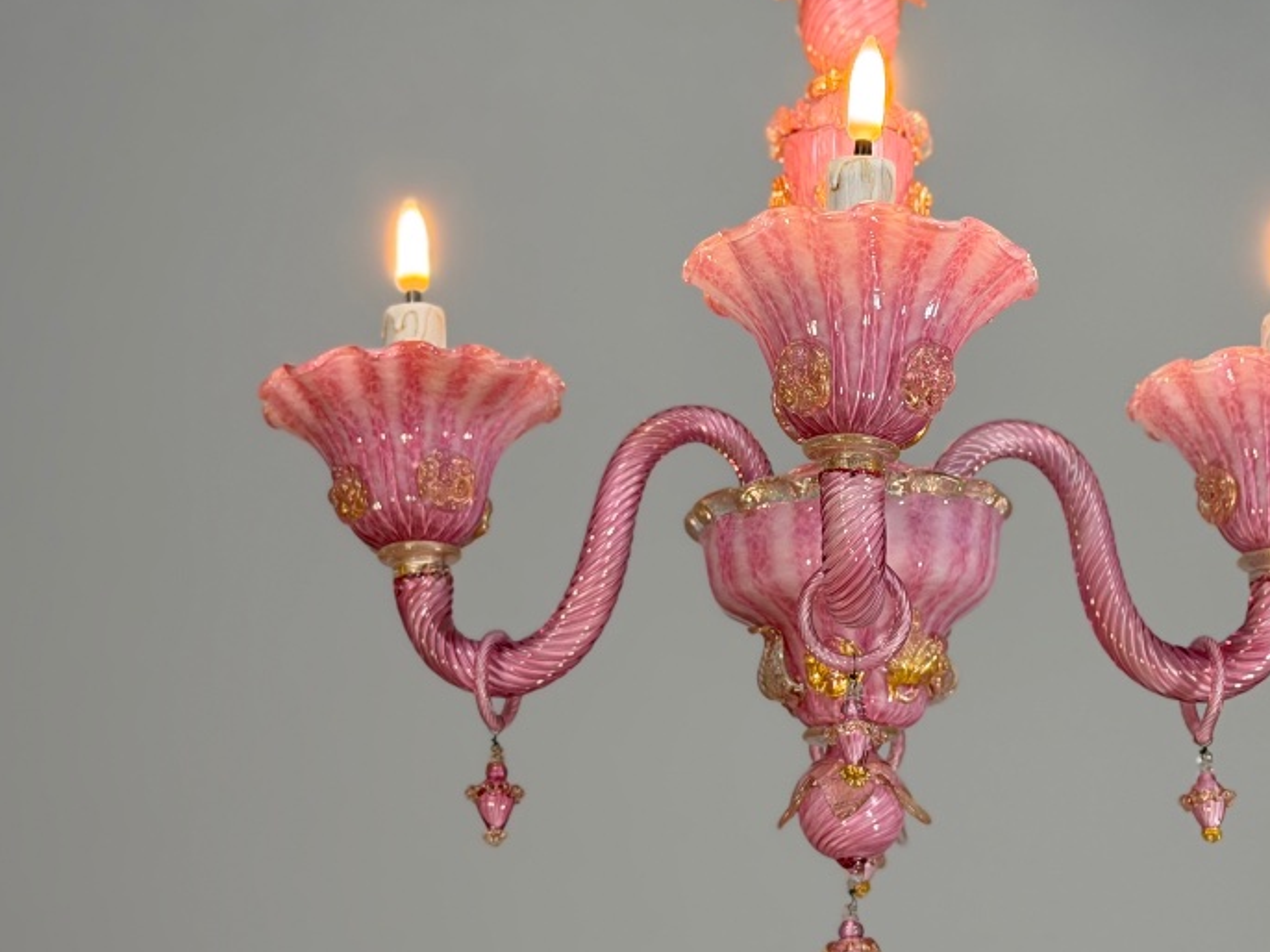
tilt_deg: +15.5
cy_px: 393
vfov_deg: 17.5
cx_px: 855
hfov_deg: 23.2
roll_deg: -0.1
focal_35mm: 84
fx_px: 3081
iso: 80
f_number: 1.78
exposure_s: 1/100
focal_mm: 6.76
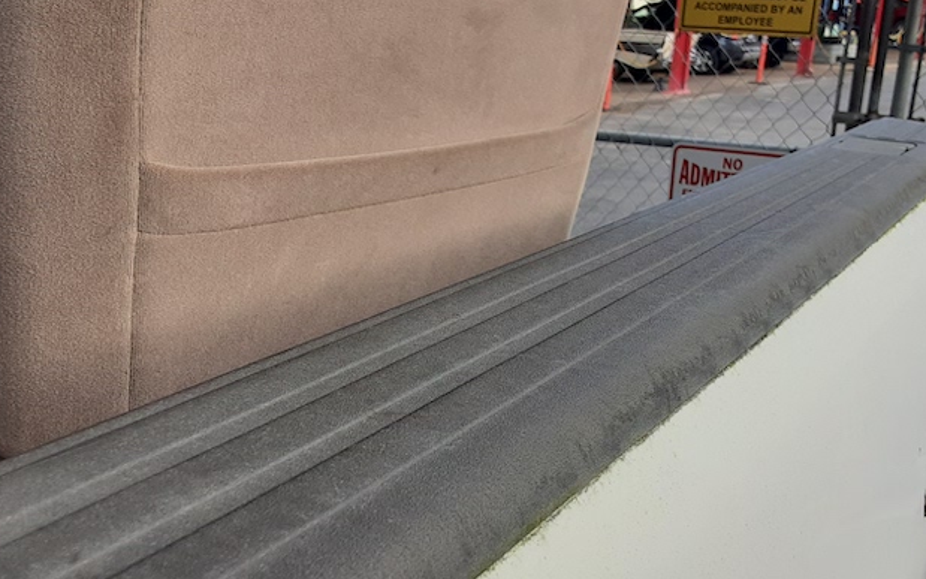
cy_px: 313
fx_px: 934
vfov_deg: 34.4
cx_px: 504
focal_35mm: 37
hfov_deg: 52.7
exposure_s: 1/256
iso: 40
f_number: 1.9
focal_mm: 2.91
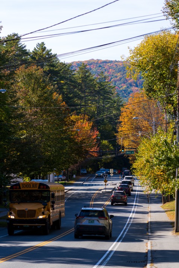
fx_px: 768
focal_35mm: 103
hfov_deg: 13.3
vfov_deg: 19.8
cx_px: 90
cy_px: 134
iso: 160
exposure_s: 1/800
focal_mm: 103
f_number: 4
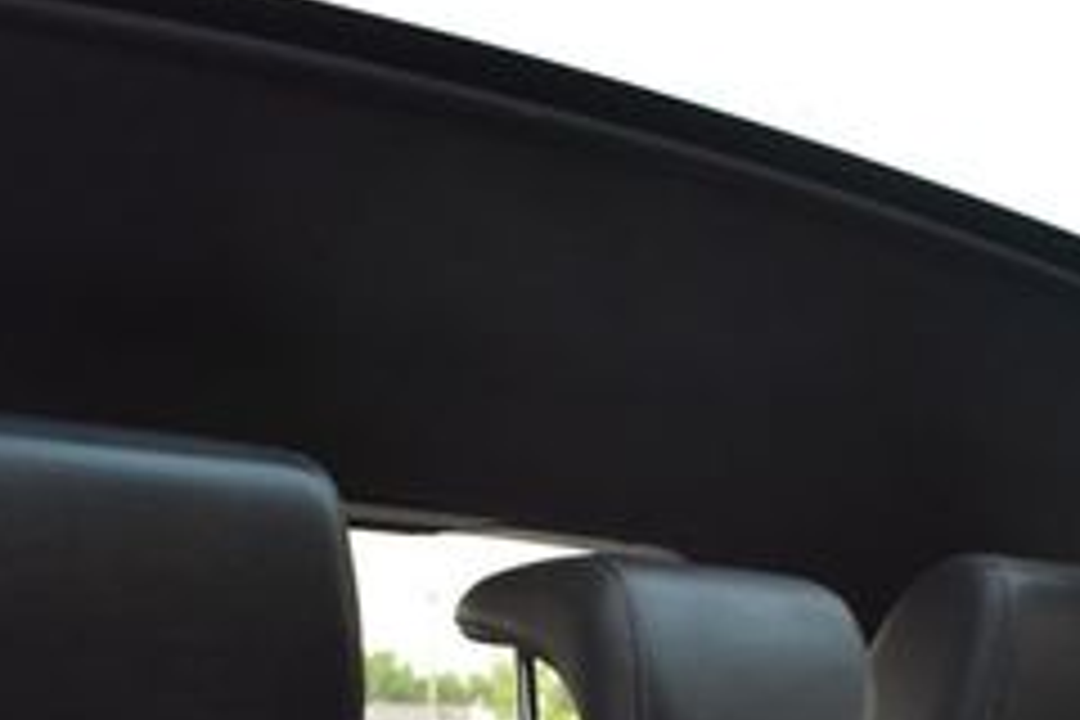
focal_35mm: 72
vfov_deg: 17.7
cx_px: 770
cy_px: 932
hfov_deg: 27.8
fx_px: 2160
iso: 1400
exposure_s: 1/15
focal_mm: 18
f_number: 6.3
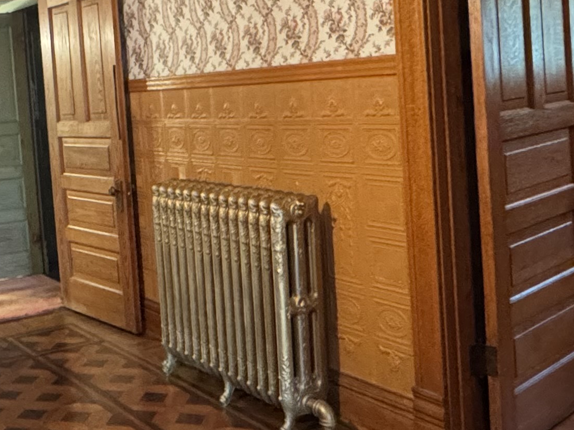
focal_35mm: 51
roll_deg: +4.9
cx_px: 43
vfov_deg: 28.4
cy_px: 144
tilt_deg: -4.2
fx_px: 846
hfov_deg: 35.0
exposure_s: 1/60
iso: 1000
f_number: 2.2
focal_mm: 2.22
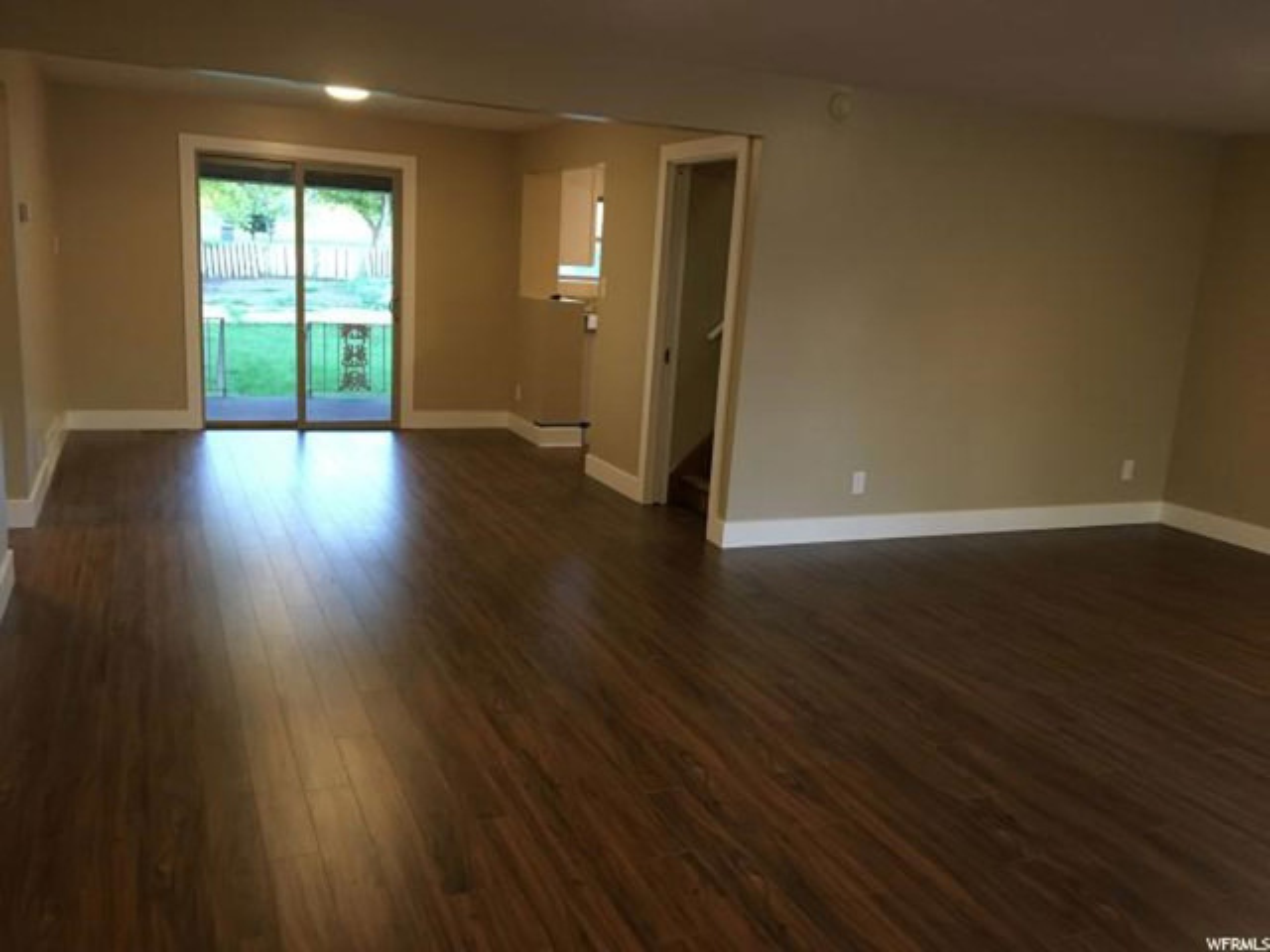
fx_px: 1064
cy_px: 476
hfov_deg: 61.7
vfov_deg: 48.2
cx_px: 635
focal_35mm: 29
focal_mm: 4.15
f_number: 2.2
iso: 160
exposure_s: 1/30
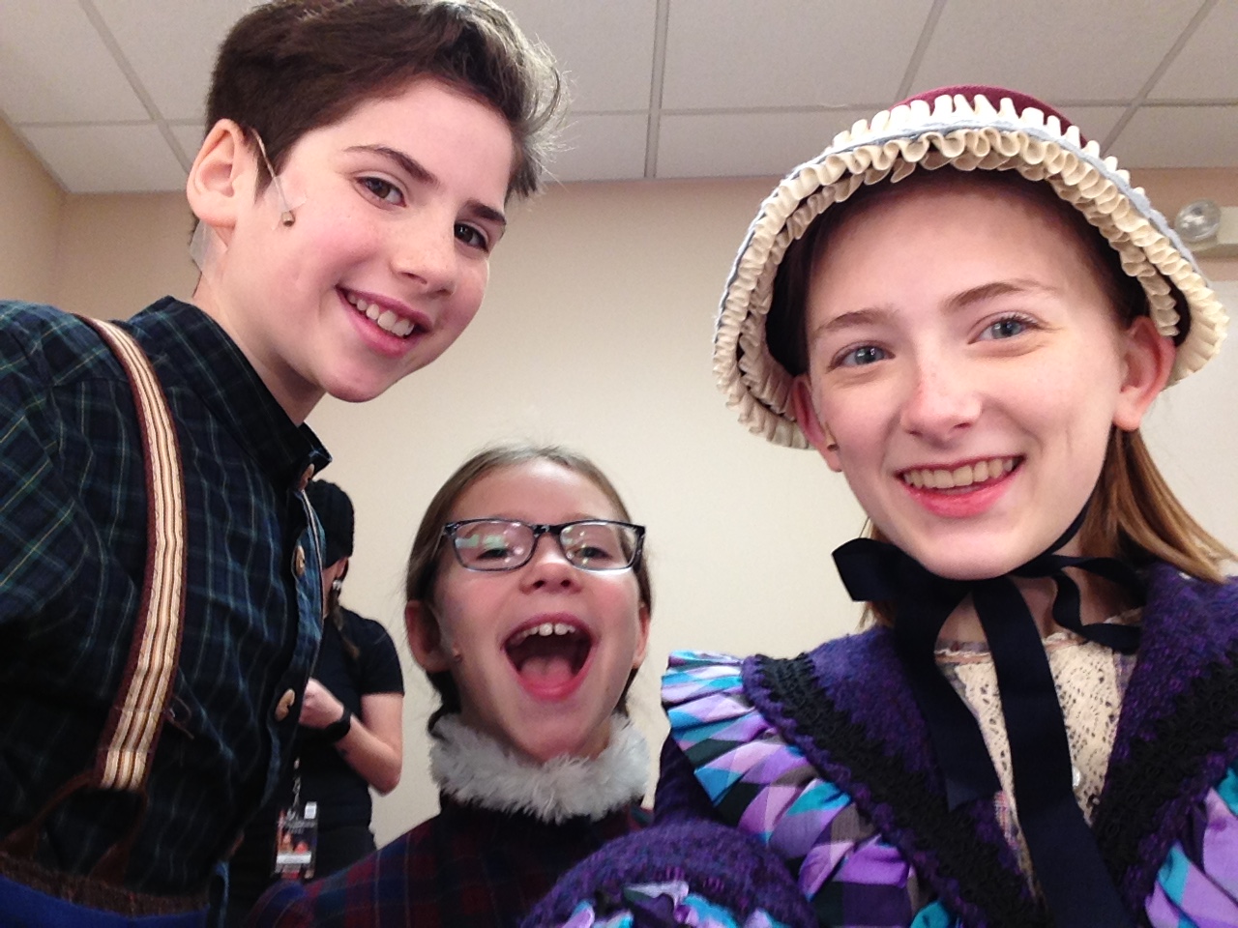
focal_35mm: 33
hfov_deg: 55.4
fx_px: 1180
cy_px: 464
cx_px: 619
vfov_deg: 42.9
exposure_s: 1/30
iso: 80
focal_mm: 2.15
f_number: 2.4
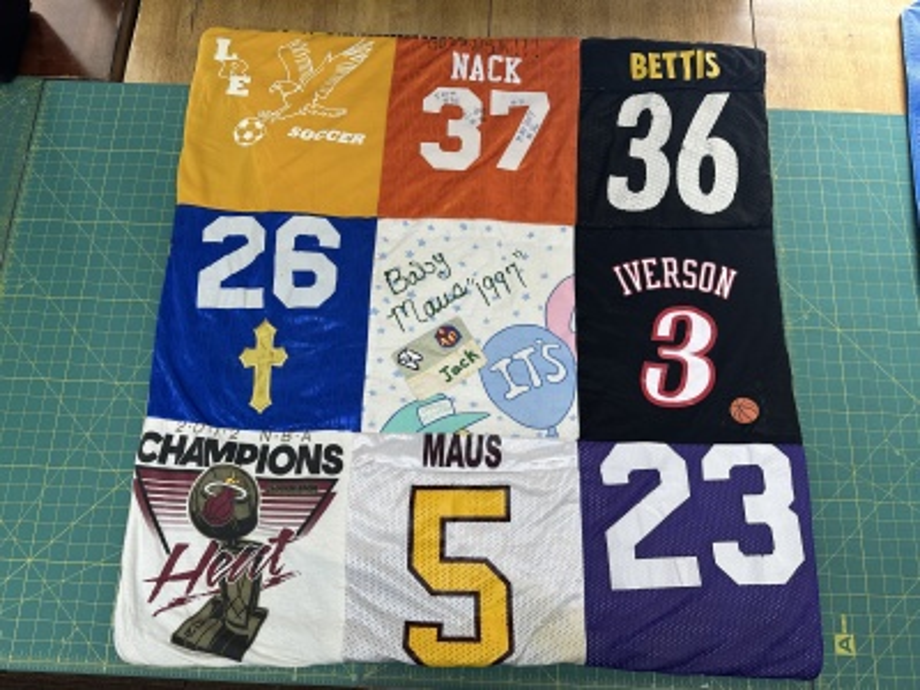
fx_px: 638
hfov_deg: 71.6
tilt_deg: -74.6
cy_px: 345
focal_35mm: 24
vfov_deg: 56.8
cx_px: 460
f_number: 1.78
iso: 80
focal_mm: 6.86
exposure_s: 1/120
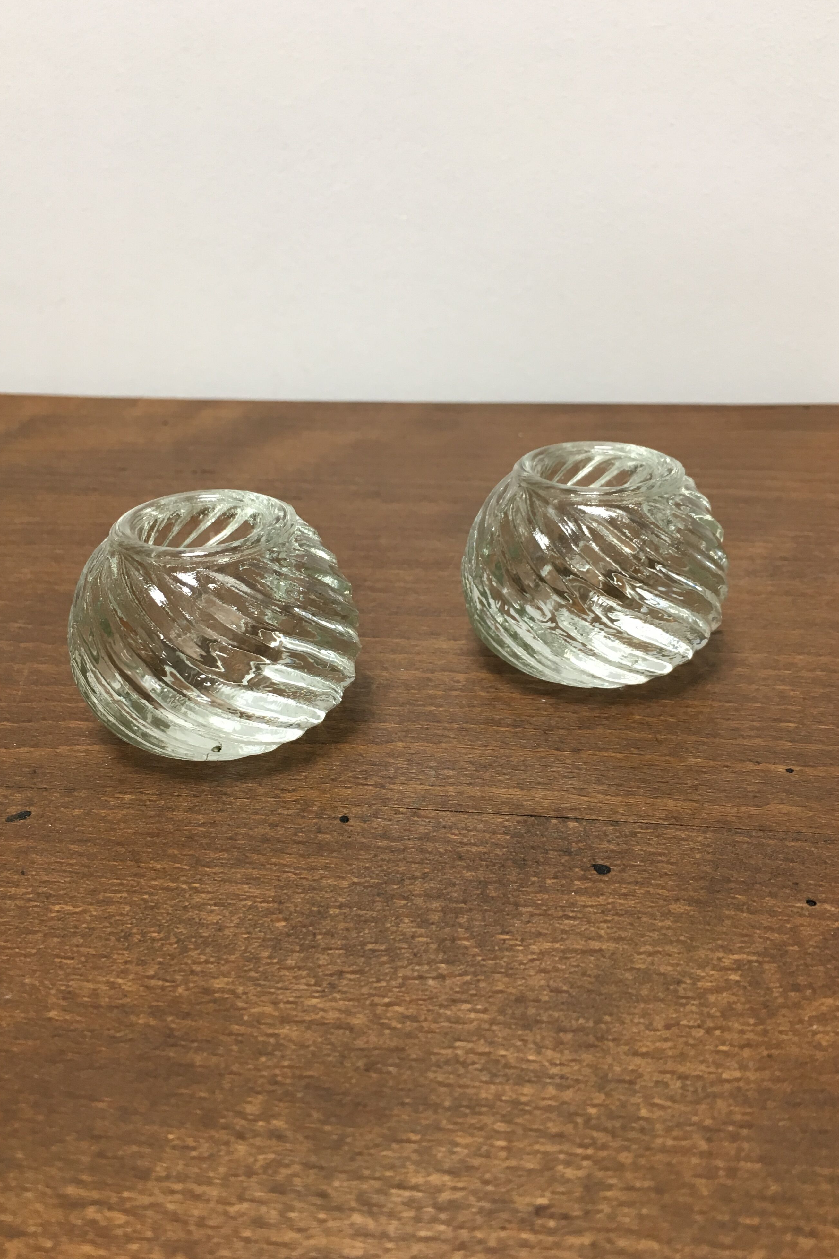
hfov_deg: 42.3
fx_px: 1084
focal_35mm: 31
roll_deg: +1.7
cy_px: 624
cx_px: 398
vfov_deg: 60.3
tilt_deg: -26.8
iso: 80
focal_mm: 4.15
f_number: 2.2
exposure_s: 1/33
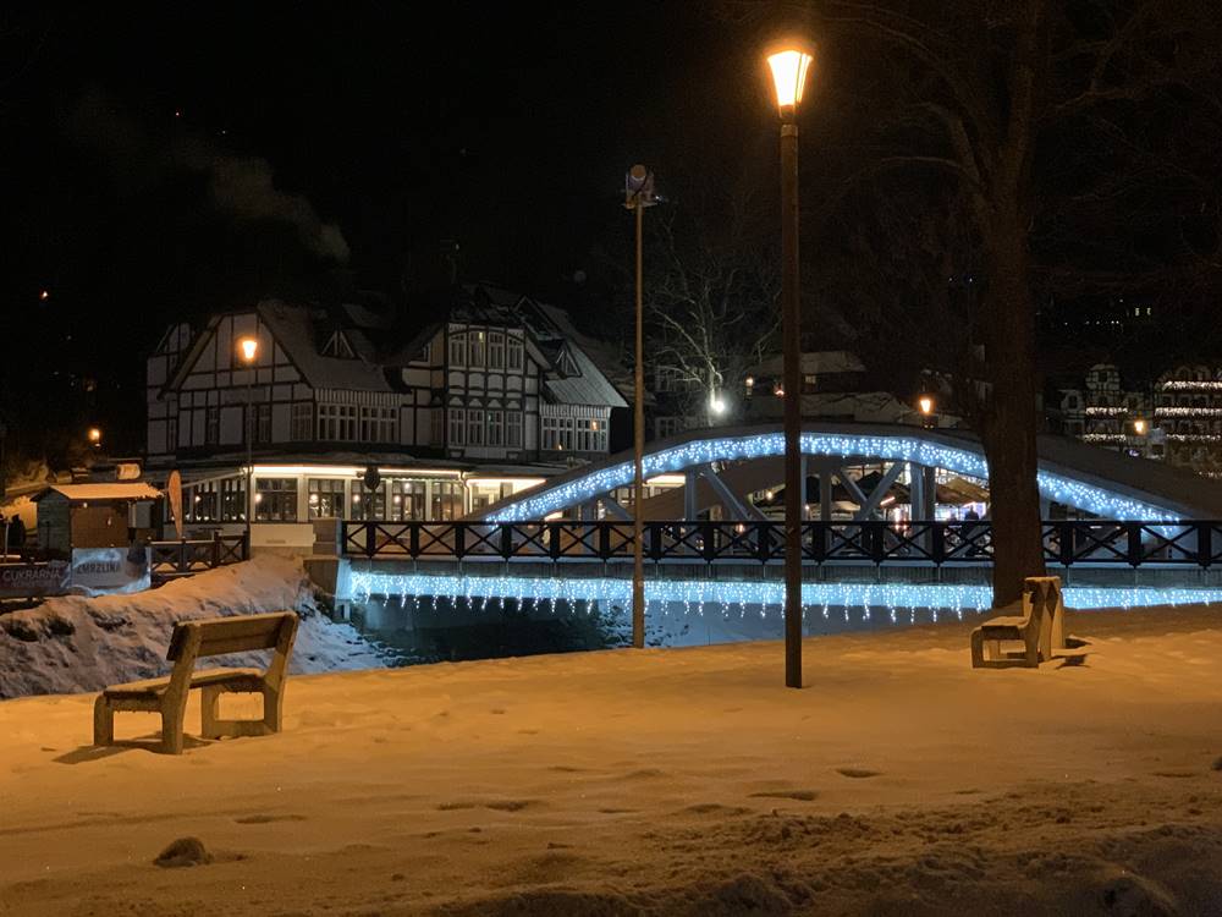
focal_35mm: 52
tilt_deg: +3.0
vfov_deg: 28.0
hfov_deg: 36.8
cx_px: 611
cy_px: 458
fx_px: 1836
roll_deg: -0.8
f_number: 2.4
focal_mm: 6
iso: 640
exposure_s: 1/25
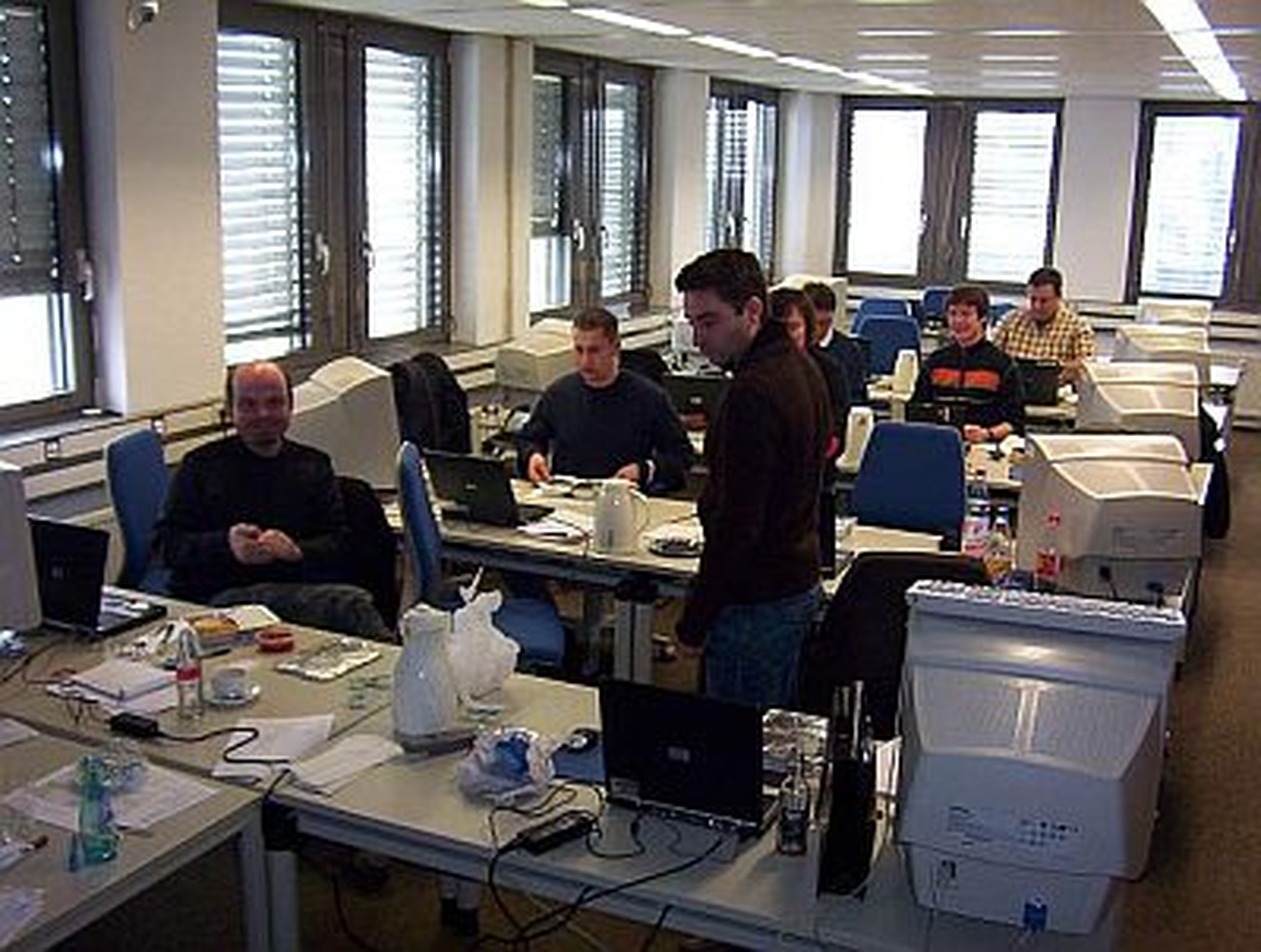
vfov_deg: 39.8
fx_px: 1315
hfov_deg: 51.2
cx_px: 630
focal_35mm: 36
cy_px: 476
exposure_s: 1/30
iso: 140
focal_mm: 5.54
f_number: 2.76
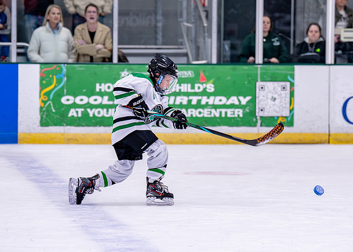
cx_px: 198
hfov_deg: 9.7
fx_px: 2072
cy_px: 113
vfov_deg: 7.0
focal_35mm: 207
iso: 2500
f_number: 2.8
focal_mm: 116
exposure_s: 1/1250
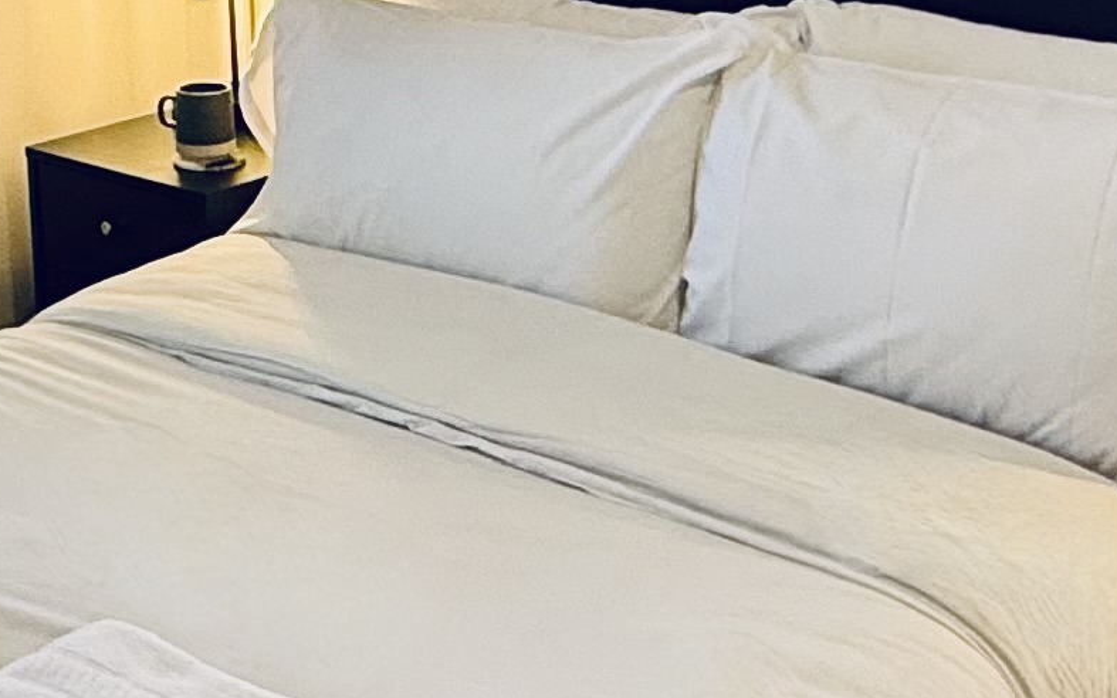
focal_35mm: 76
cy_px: 192
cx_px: 433
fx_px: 2314
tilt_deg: -15.6
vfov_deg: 17.1
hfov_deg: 27.1
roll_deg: +1.2
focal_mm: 2.22
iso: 125
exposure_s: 1/100
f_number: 2.2
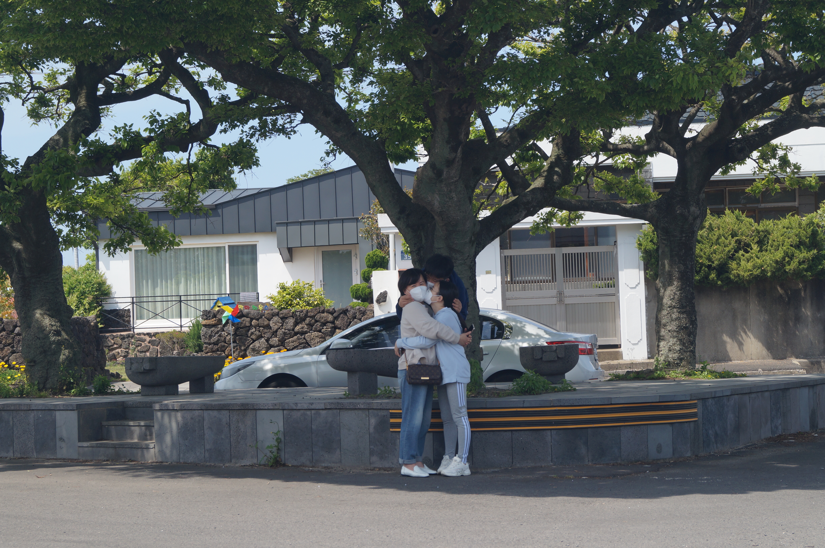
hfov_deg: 24.6
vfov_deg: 16.5
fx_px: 1889
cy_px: 274
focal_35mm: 82
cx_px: 412
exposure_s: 1/200
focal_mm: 55
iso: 100
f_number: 8
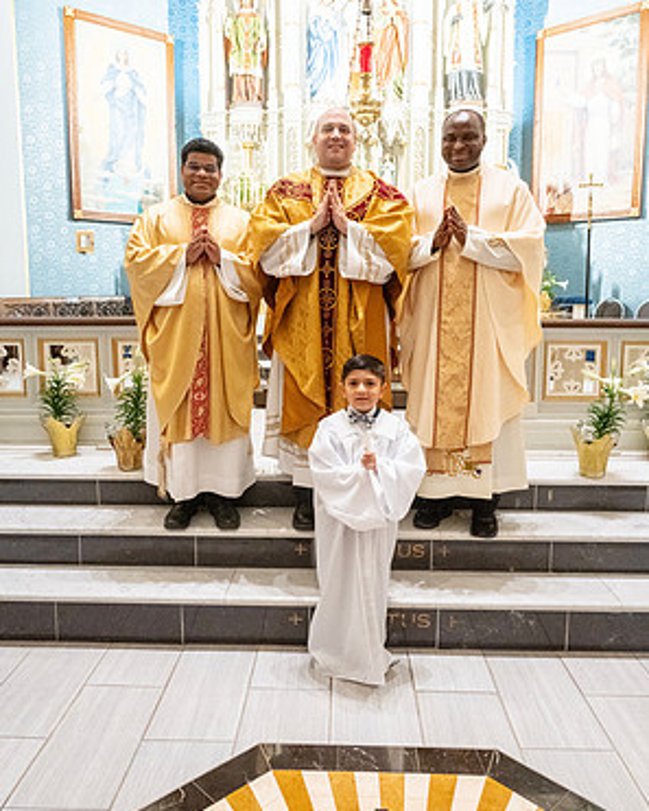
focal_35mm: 29
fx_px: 696
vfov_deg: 60.4
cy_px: 385
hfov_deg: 50.0
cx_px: 323
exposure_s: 1/60
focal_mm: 25.5
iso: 5000
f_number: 7.1
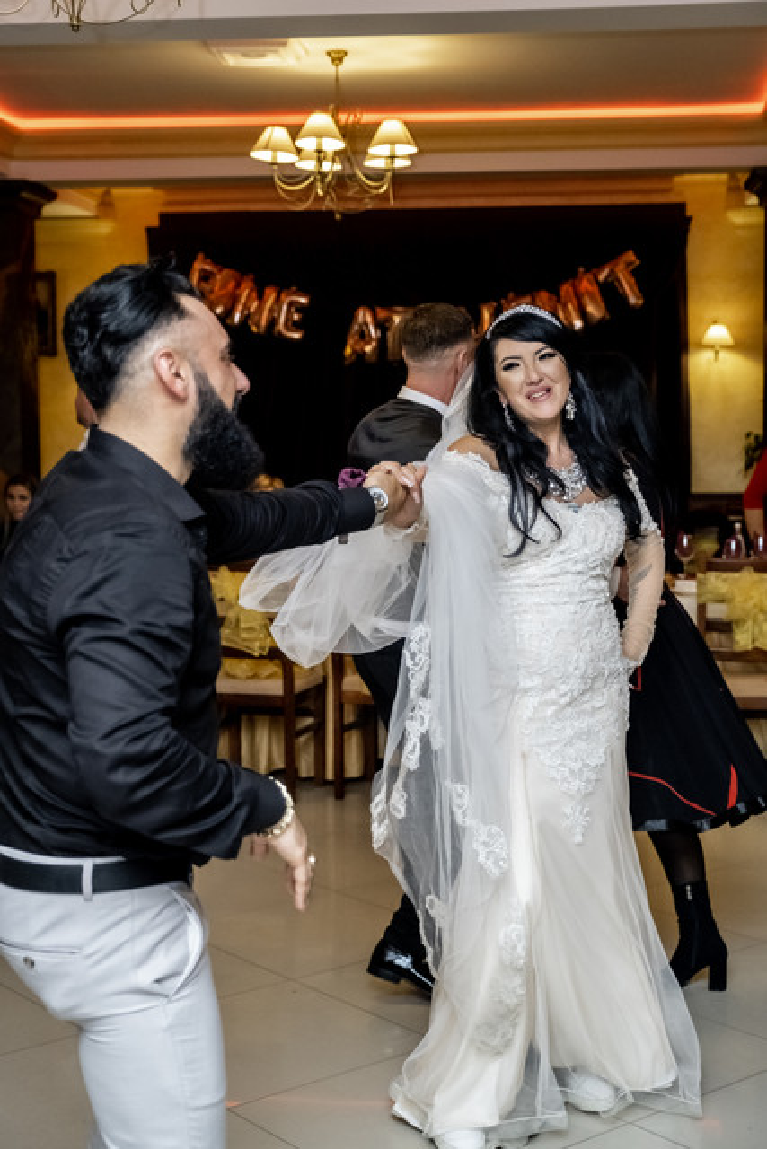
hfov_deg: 26.5
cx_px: 384
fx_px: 1629
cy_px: 574
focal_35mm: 51
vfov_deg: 38.9
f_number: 2.8
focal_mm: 34.2
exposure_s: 1/125
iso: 2500
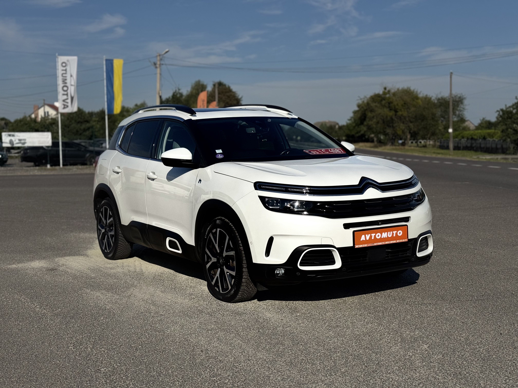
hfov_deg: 39.7
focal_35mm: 48
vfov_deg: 30.3
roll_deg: +0.7
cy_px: 194
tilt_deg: -4.1
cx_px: 259
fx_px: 718
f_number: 1.78
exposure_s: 1/15385
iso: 50
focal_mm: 6.76
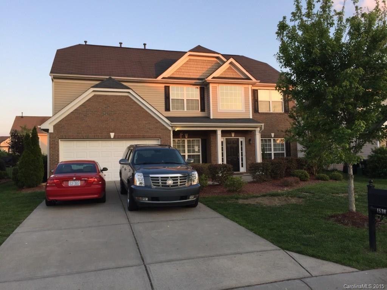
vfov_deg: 48.2
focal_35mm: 29
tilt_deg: +3.5
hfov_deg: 61.7
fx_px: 324
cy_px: 145
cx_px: 194
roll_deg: +0.9
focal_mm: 4.15
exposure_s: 1/169
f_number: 2.2
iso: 32
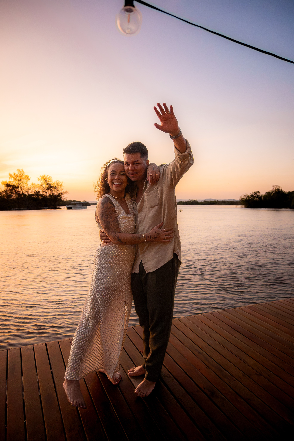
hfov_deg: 53.1
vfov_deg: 73.7
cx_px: 147
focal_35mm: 24
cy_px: 220
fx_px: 294
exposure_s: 1/250
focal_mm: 16
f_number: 3.5
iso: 3200
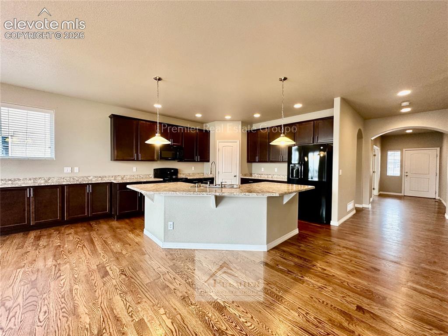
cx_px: 224
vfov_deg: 85.6
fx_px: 181
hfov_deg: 102.1
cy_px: 168
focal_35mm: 14
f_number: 2.2
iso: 250
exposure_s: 1/120
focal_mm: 2.22
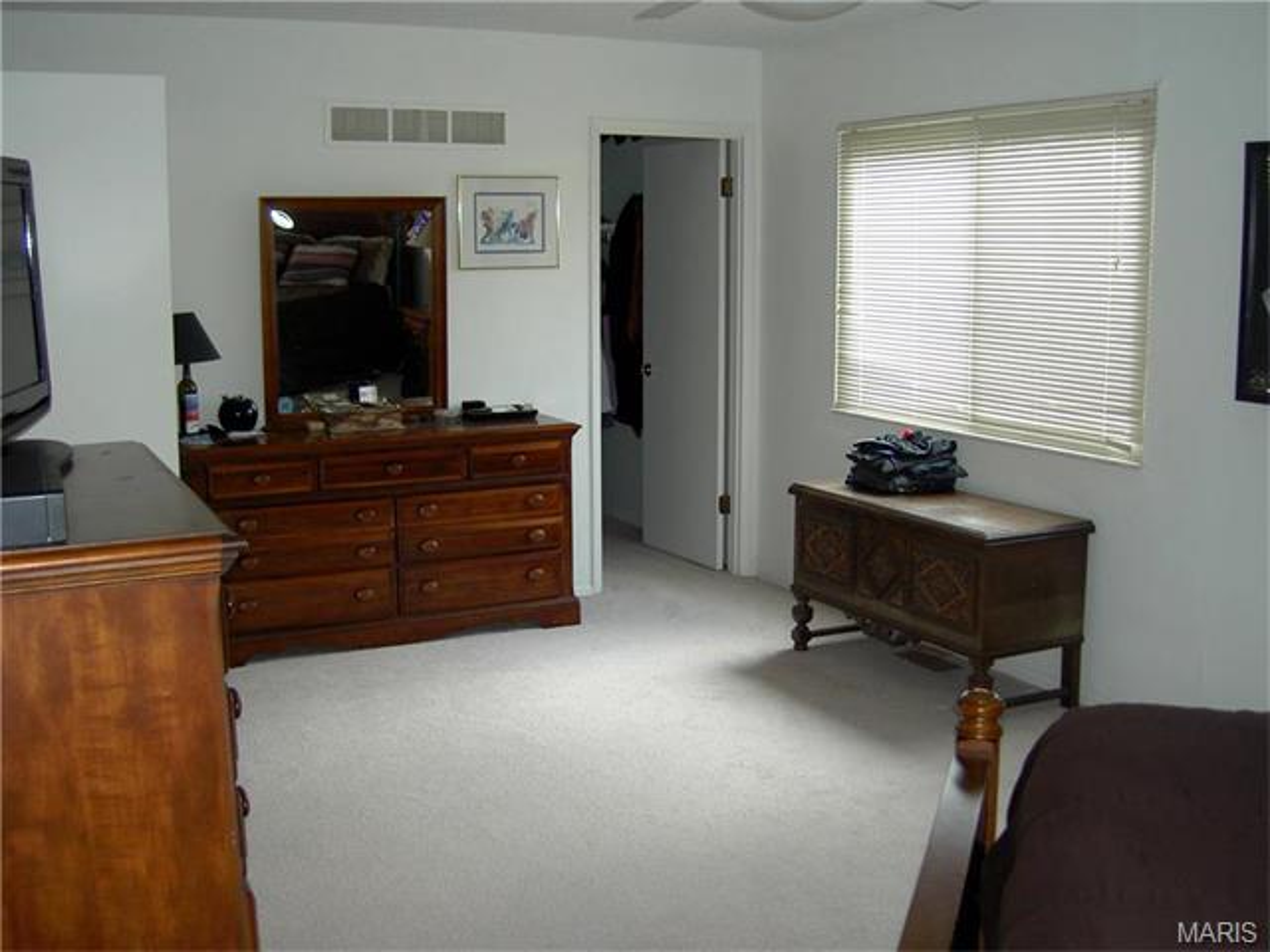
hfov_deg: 47.9
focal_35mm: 39
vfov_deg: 36.8
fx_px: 1431
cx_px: 635
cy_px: 476
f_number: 2.8
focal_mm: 8
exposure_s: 1/59.5
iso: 100
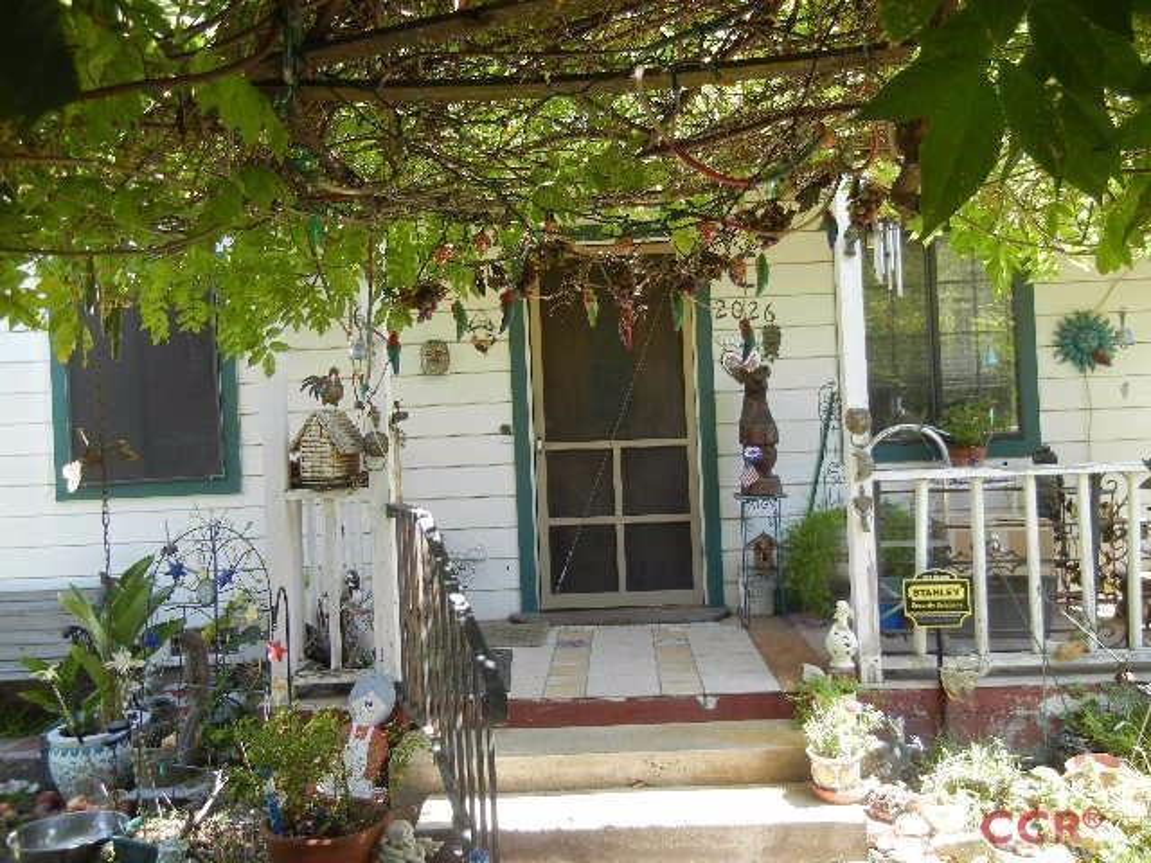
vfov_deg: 46.8
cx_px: 576
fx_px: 998
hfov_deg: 60.0
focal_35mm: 30
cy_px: 432
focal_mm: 5.4
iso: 160
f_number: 3.5
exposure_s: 1/118
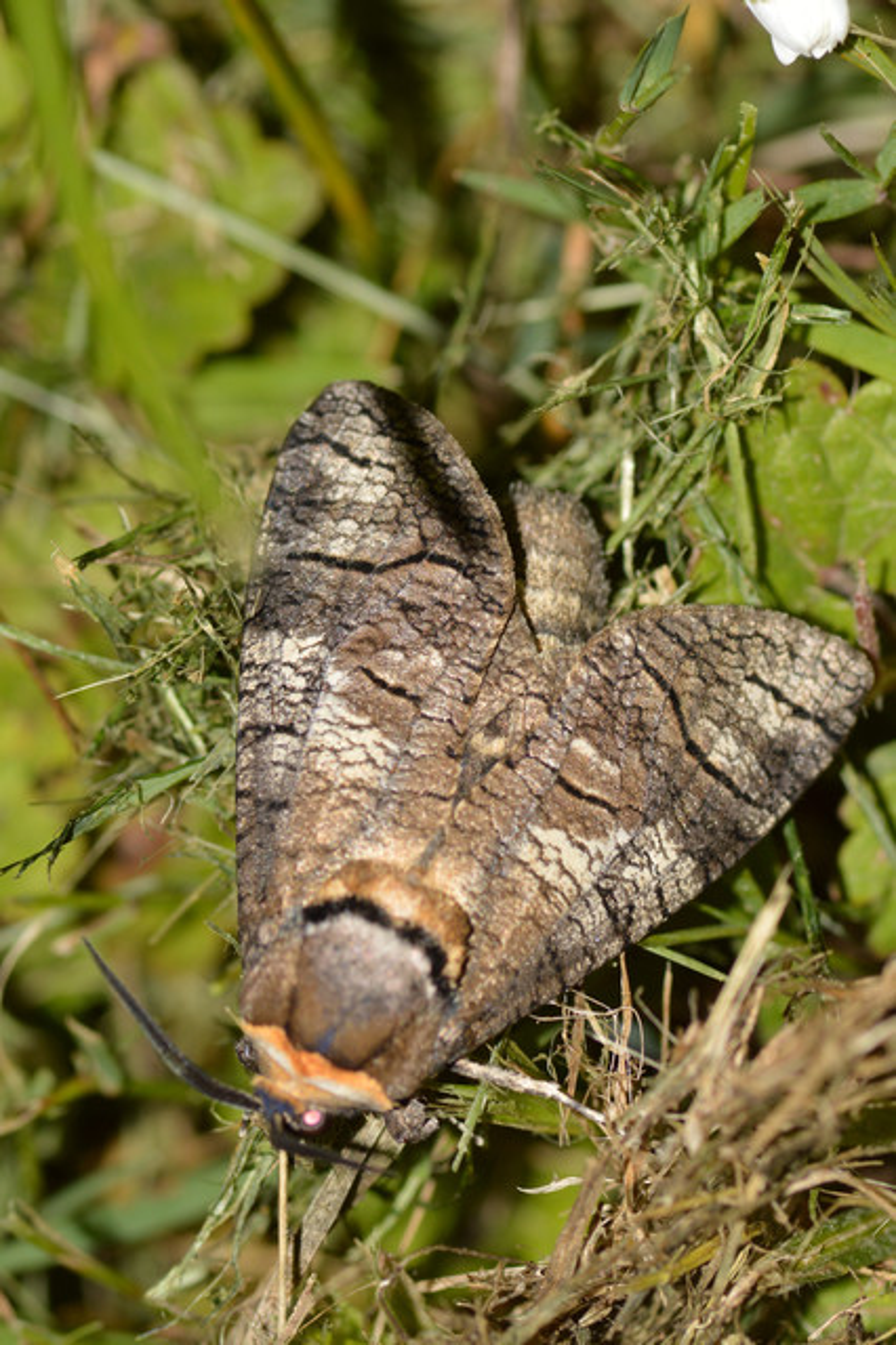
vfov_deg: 13.7
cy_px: 672
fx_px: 5606
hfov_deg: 9.1
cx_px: 448
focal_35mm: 150
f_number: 11
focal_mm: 100
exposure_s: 1/200
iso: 100
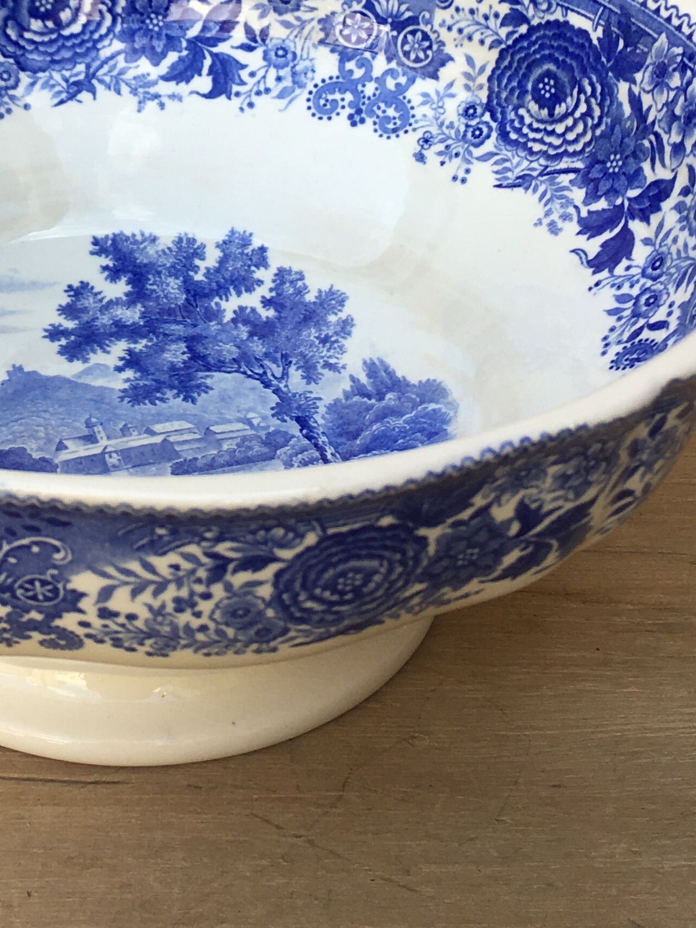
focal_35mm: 68
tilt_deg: -29.5
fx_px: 1823
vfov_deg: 27.8
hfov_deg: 21.2
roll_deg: +1.7
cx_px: 75
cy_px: 153
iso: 25
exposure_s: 1/425
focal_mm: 4.15
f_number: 2.2
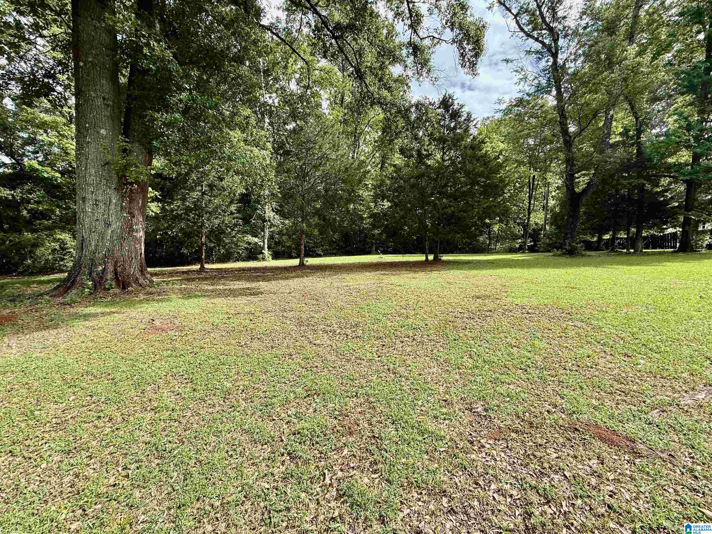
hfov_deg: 102.1
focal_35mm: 14
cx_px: 356
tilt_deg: -2.8
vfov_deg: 85.7
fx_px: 288
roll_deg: -2.0
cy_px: 267
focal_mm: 2.22
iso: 50
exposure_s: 1/679
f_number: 2.2
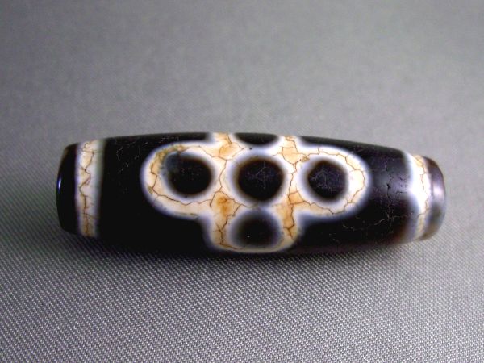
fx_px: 531
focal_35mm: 38
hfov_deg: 49.0
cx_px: 242
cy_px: 182
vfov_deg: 37.7
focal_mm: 7.9
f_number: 2.8
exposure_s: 1/80
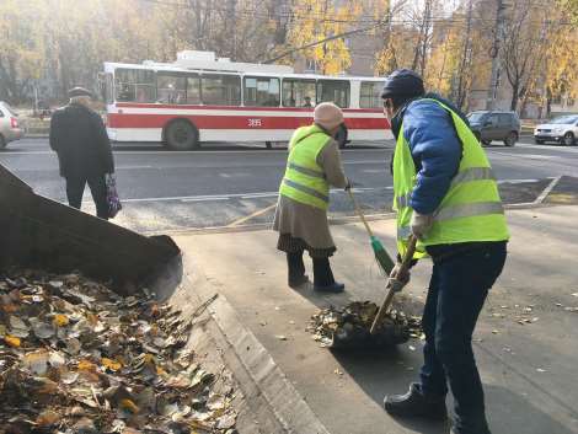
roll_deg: -2.0
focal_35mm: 29
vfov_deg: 48.3
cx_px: 289
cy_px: 217
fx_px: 484
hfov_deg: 61.6
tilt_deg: -14.8
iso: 25
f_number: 2.2
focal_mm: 4.15
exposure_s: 1/329
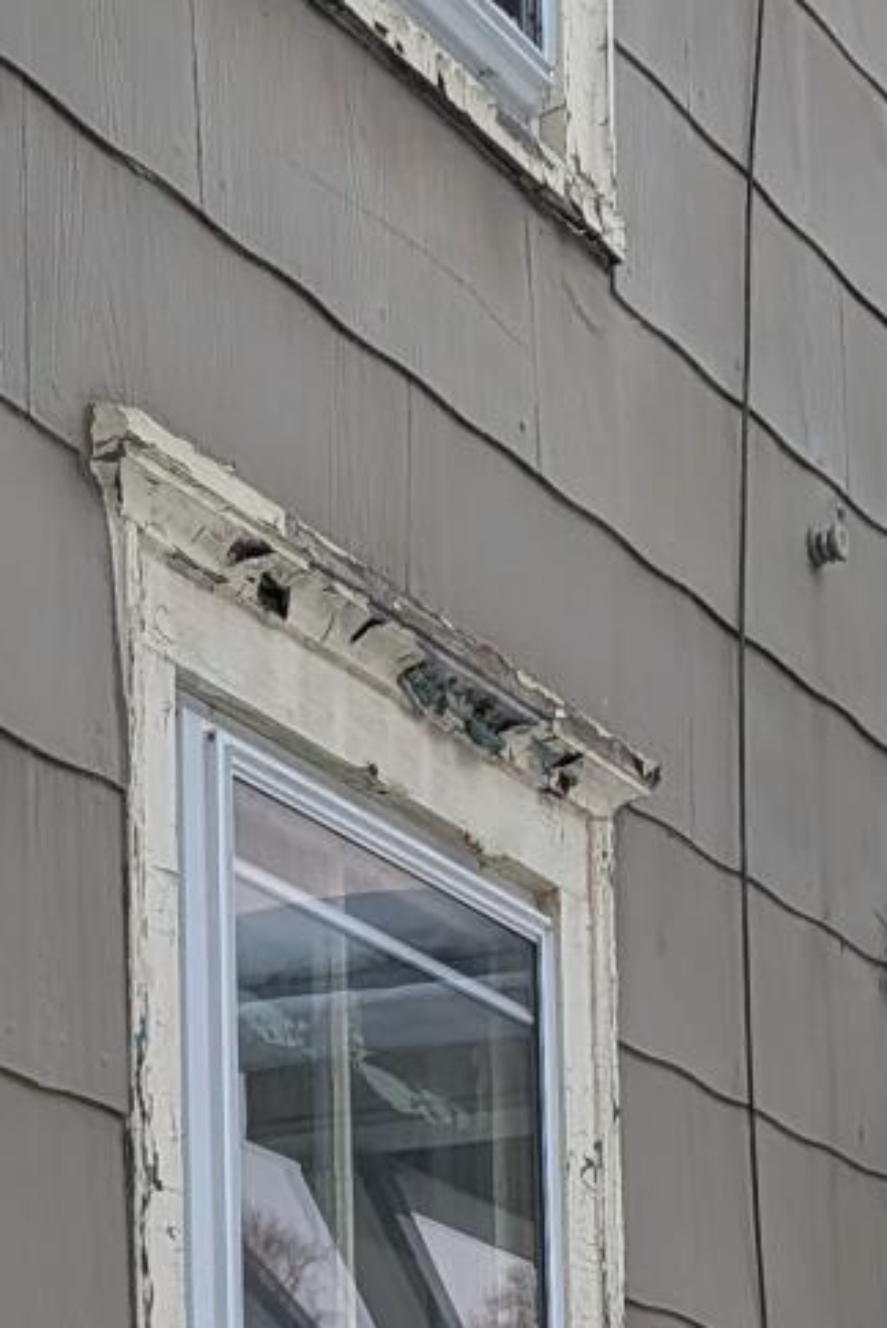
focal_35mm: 103
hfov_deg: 13.1
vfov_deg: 17.5
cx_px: 960
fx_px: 3801
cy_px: 2076
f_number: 1.68
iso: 187
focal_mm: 6.9
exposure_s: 1/560
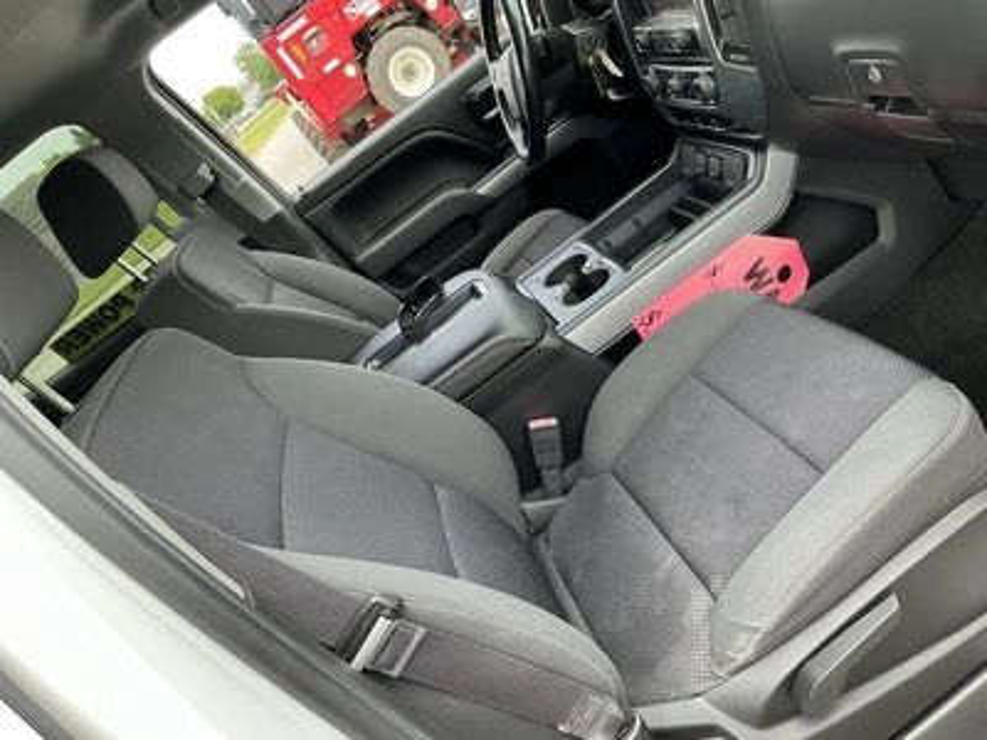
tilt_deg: -22.7
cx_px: 494
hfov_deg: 63.4
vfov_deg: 49.7
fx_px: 798
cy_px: 370
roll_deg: +40.2
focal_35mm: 28
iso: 25
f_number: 1.8
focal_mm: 3
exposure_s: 1/122
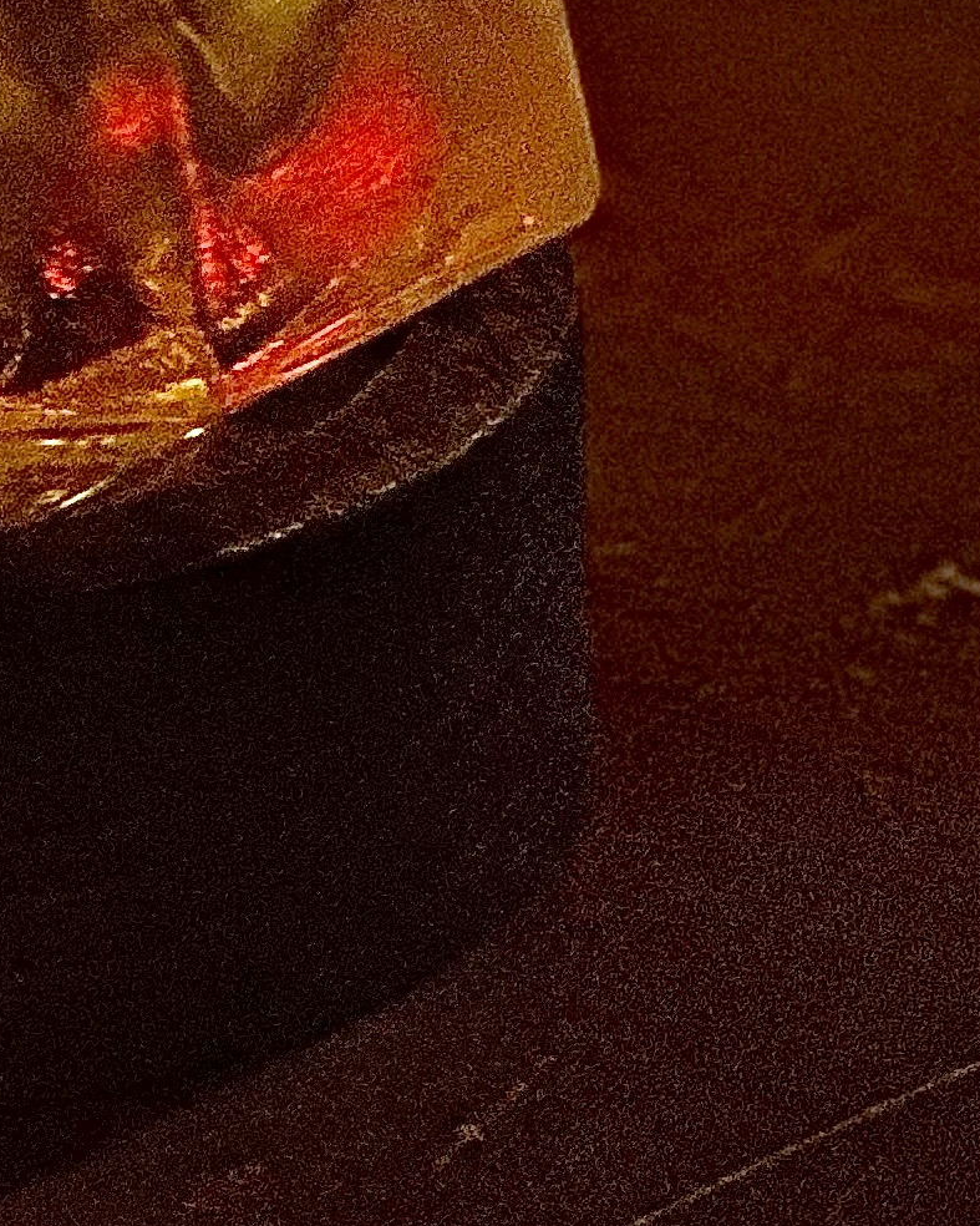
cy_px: -1172
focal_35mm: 308
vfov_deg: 6.1
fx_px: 11168
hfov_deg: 5.0
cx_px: -804
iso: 1250
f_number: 2.8
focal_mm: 9
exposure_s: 1/15
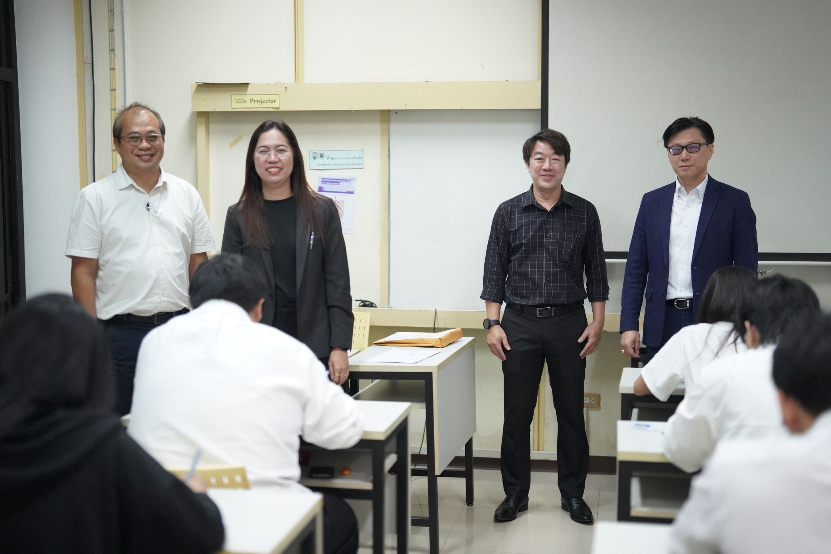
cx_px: 416
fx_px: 1154
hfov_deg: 39.6
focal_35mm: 50
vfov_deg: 27.0
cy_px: 277
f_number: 1.2
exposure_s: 1/3200
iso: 10000
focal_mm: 50
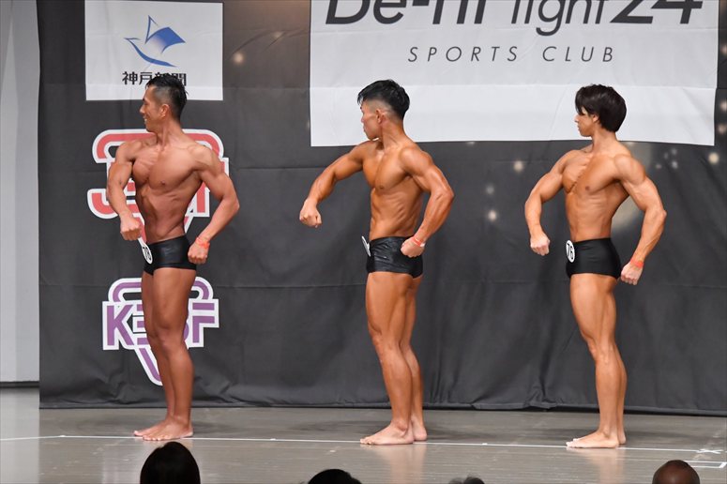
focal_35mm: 202
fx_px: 4077
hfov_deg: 10.2
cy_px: 242
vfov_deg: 6.8
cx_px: 364
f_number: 5.6
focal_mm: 135
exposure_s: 1/400
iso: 6400
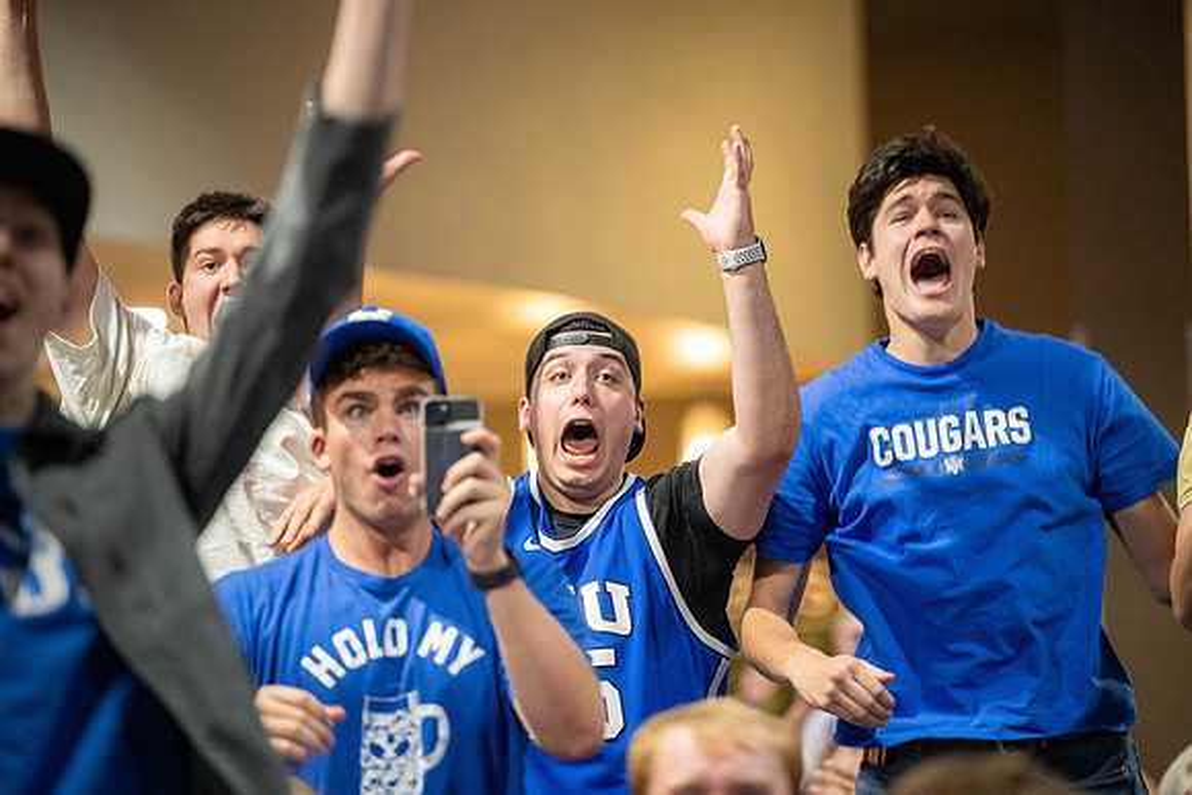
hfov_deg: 12.4
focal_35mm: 165
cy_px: 398
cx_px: 596
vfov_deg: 8.3
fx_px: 5464
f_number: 2.8
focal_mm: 165
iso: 6400
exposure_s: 1/250
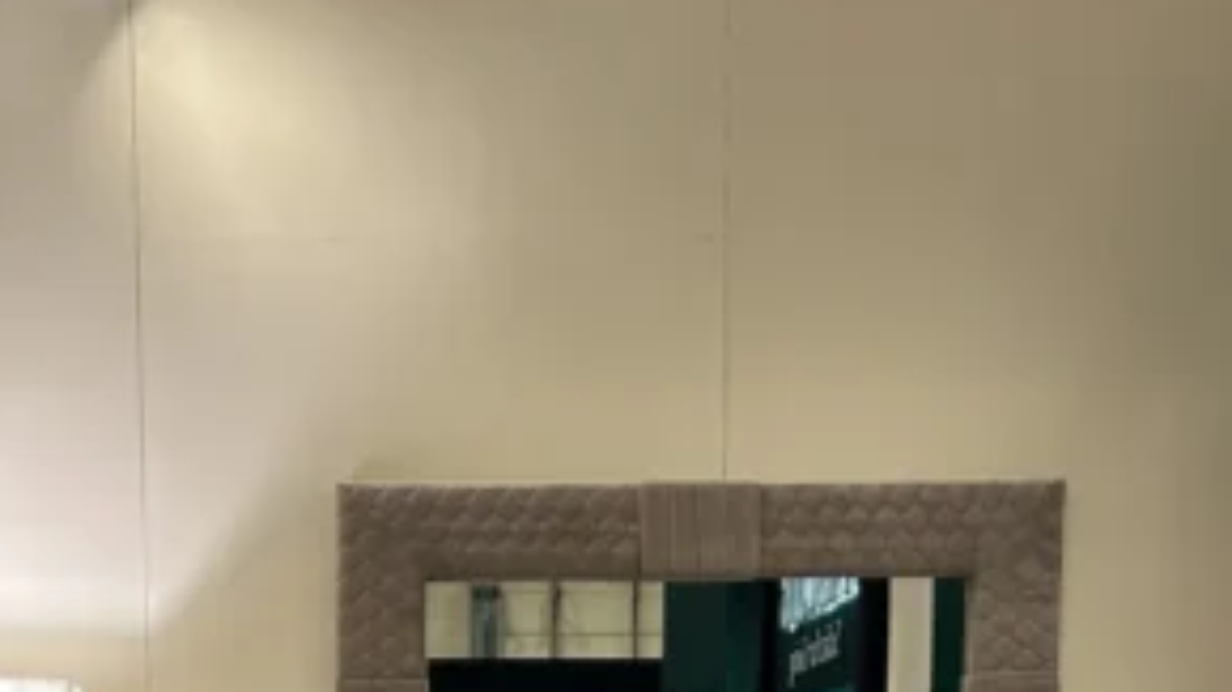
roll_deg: +0.9
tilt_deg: -7.8
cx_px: 387
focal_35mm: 75
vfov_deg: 14.4
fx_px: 2450
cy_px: 1197
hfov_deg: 28.0
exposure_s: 1/100
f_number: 1.5
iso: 100
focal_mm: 5.7
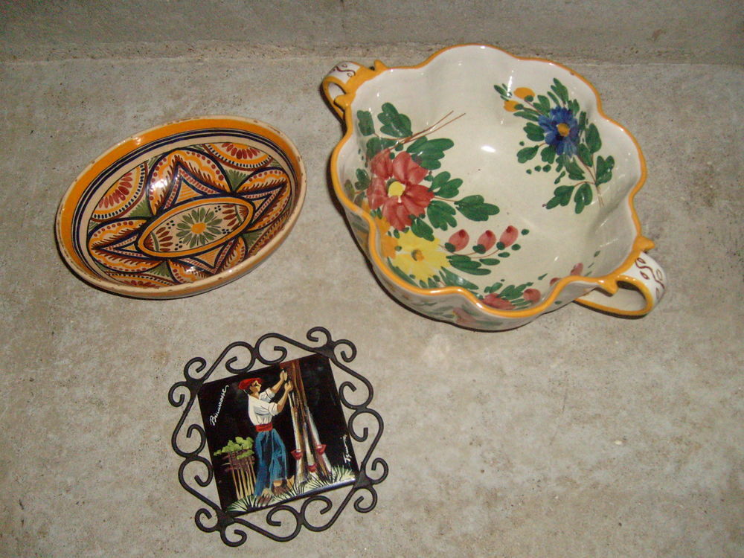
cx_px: 372
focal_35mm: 35
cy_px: 279
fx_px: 752
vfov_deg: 40.7
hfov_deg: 52.6
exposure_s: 1/45
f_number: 2.8
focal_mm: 5.8
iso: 400
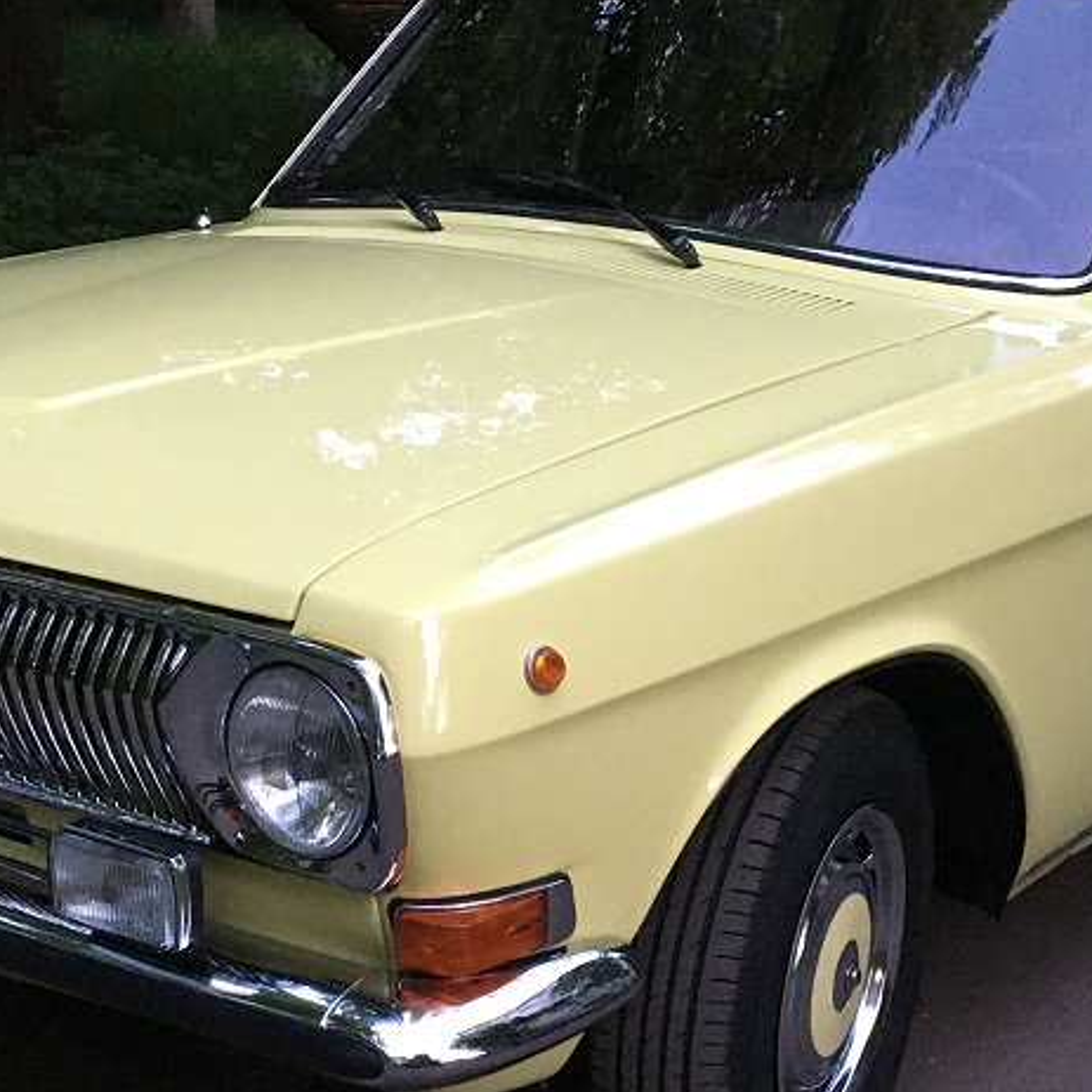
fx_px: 2391
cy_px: 559
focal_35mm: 67
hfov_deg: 25.7
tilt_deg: -15.0
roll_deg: -1.9
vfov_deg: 25.7
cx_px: 547
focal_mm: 4.15
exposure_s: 1/25
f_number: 2.2
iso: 200
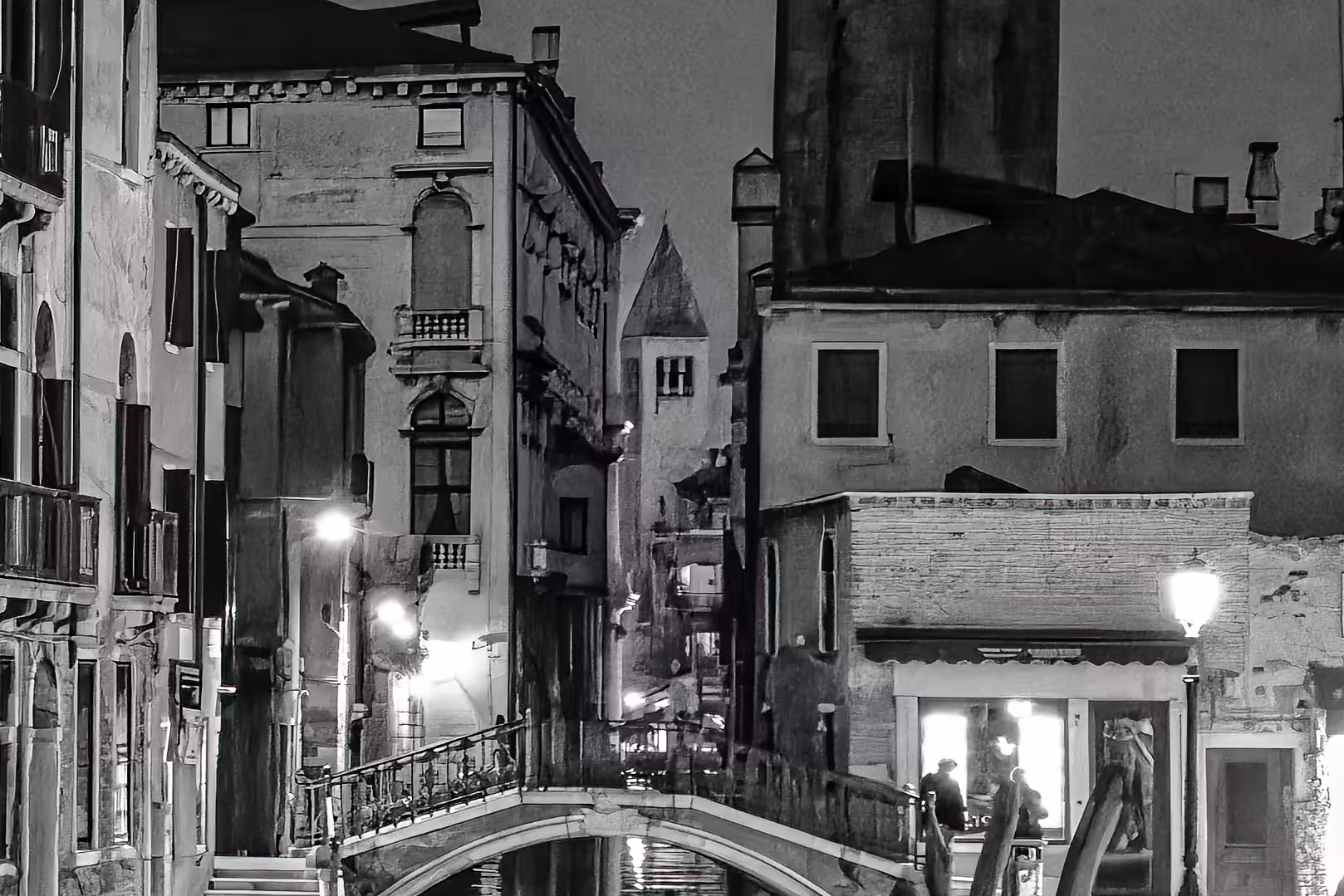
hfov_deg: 14.2
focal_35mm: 135
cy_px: 577
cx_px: -711
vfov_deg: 10.2
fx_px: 5040
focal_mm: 23
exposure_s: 1/13
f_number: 8
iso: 12800
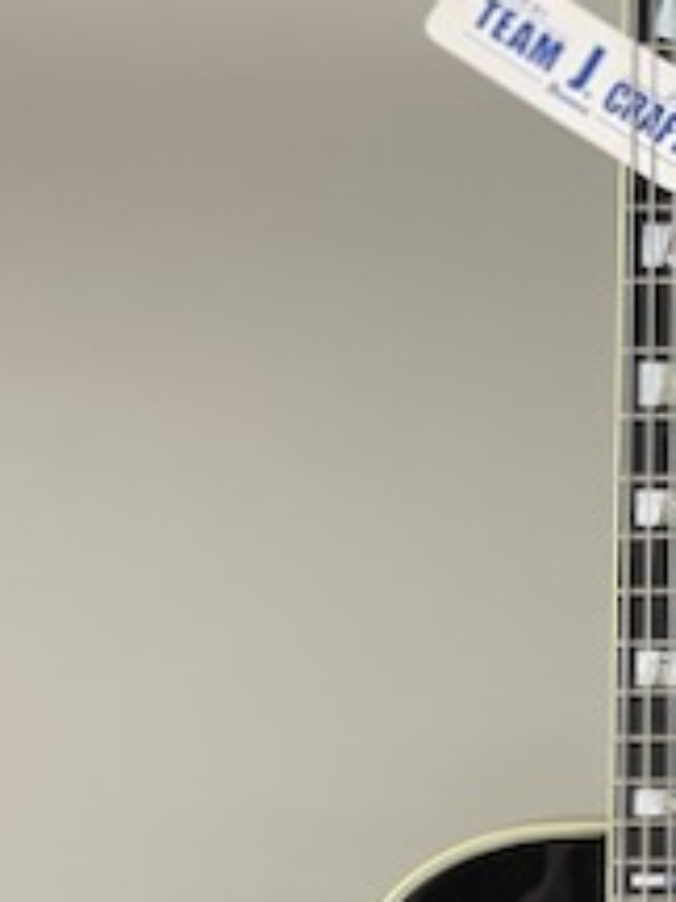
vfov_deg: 25.7
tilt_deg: -7.7
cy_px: 777
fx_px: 1927
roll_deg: +0.5
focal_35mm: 74
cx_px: 722
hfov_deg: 19.2
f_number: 1.6
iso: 400
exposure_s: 1/50
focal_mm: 5.1
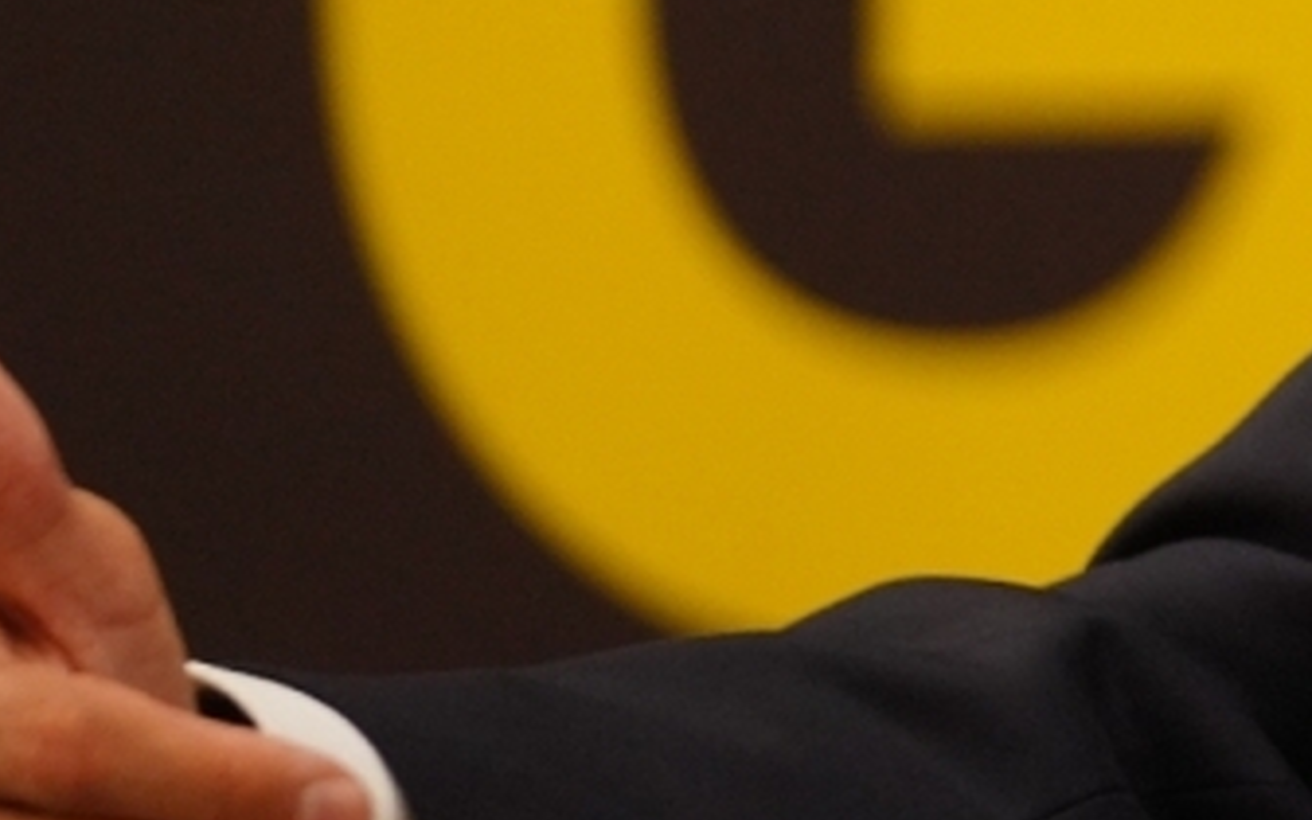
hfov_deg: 2.4
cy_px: -709
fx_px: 31644
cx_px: 2411
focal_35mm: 885
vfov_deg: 1.5
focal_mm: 167
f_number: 2.8
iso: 1250
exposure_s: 1/200
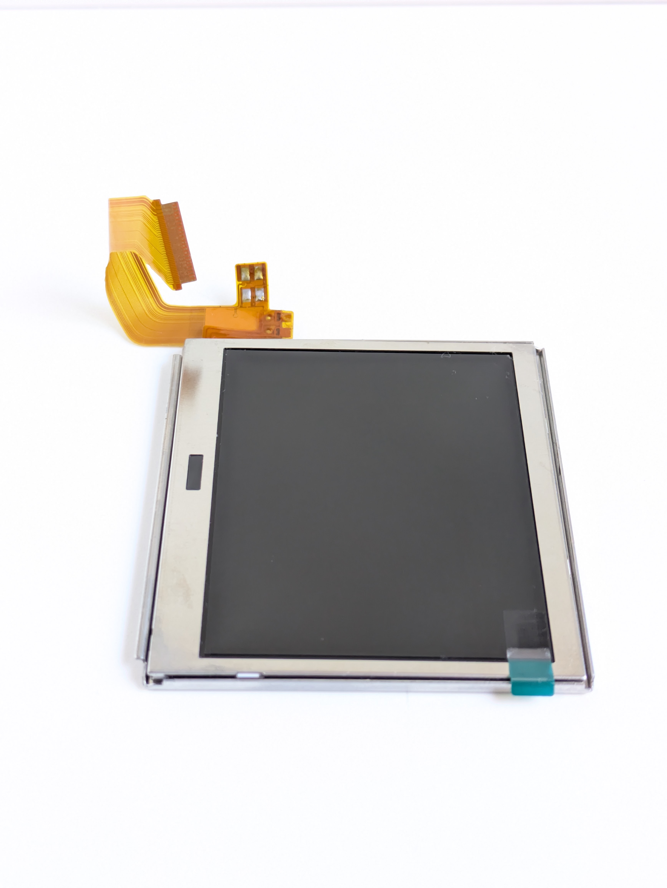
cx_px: 334
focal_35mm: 51
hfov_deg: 28.6
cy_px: 444
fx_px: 1309
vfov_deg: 37.5
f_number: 1.89
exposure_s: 1/50
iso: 461
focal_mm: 5.43
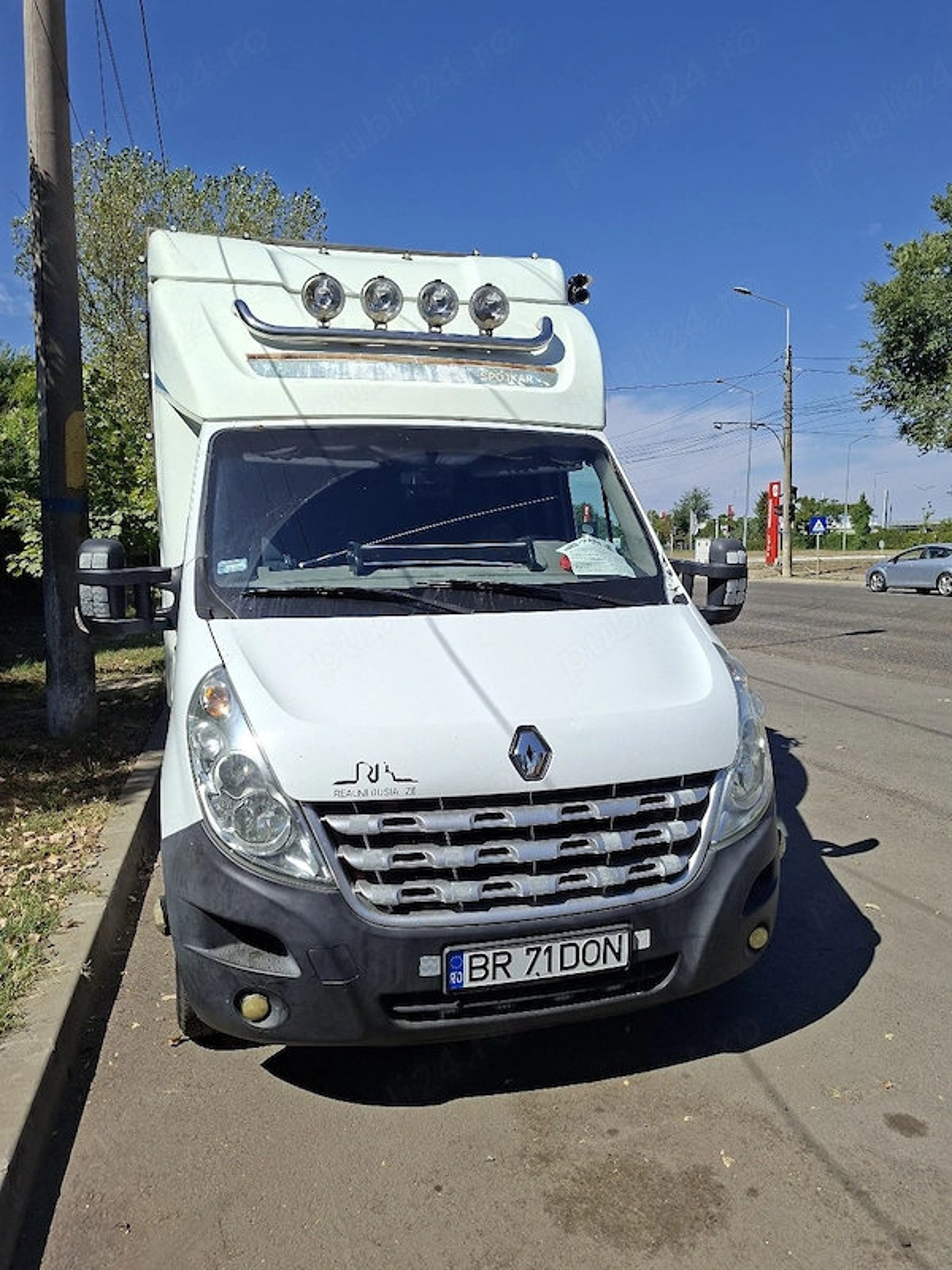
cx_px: 476
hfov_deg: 58.9
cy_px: 635
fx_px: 843
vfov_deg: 73.9
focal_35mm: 23
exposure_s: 1/5000
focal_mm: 5.54
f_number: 1.8
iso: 40
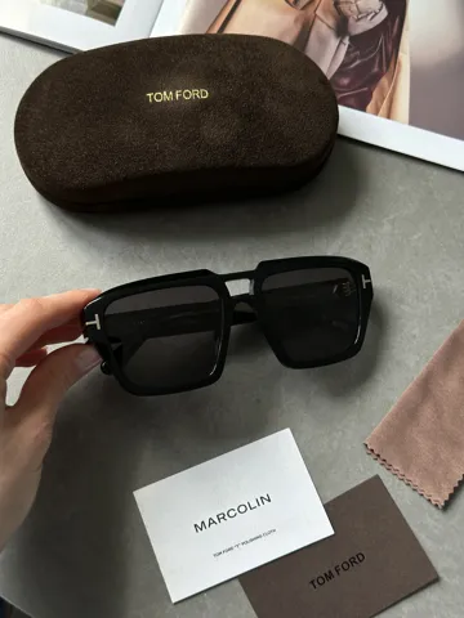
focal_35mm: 48
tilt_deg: -73.1
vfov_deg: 39.7
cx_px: 232
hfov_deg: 30.3
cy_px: 309
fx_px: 858
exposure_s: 1/181
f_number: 1.78
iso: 64
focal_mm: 6.86
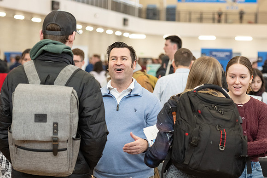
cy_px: 85
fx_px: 974
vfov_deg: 10.4
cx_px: 119
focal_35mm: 131
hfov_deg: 15.6
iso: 1250
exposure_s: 1/200
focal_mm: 86
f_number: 3.5
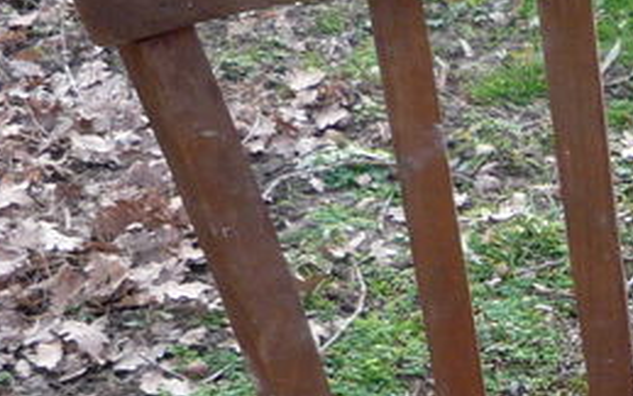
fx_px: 2122
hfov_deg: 15.5
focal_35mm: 123
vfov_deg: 10.1
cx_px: 990
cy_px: 689
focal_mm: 5.2
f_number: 3.3
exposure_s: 1/30
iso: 100
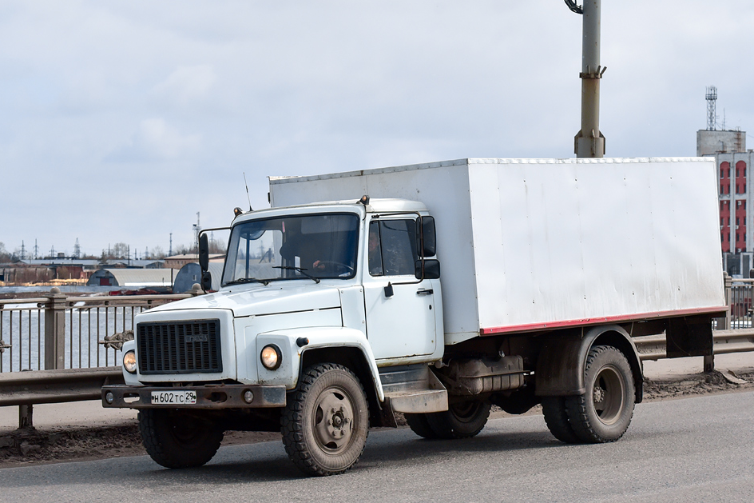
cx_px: 380
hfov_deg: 22.9
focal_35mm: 89
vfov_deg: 15.4
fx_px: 1864
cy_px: 246
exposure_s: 1/4000
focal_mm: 70
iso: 1250
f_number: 7.1
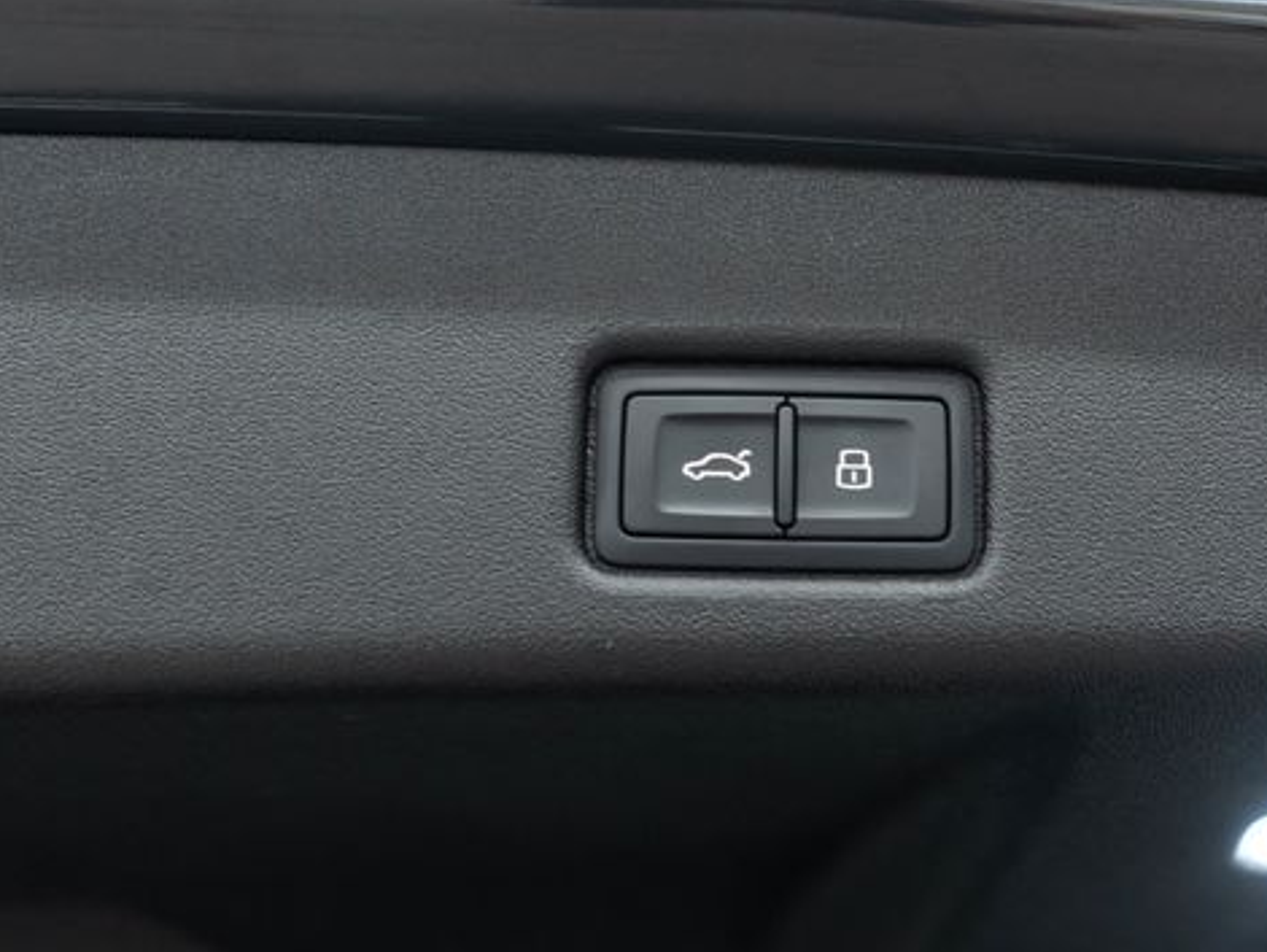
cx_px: 790
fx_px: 2014
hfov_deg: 34.7
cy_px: 471
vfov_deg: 26.6
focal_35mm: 55
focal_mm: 28
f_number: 3.2
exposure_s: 1/50
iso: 640
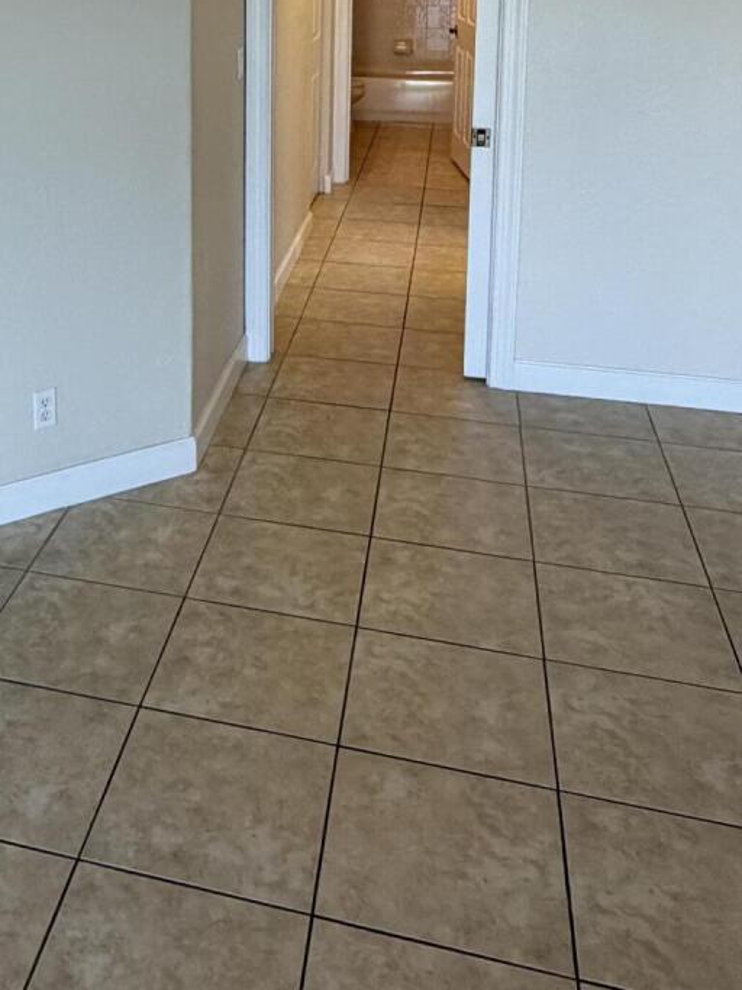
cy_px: 97
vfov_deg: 42.0
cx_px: 113
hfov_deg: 33.7
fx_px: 1172
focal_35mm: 41
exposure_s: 1/120
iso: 200
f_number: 2.2
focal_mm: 2.22
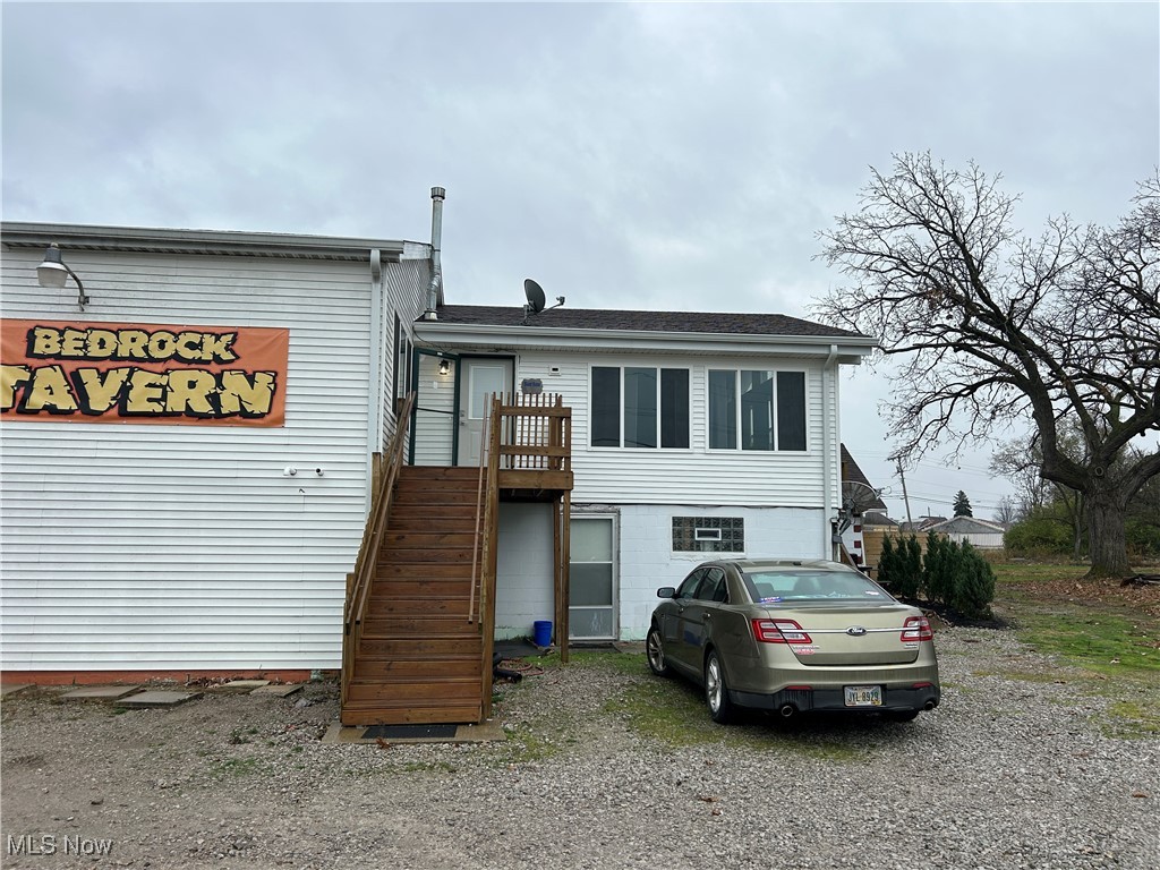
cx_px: 580
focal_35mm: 26
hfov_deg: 67.3
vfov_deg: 53.1
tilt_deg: +5.4
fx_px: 871
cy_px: 435
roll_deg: -0.7
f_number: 1.5
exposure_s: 1/1621
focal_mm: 5.7
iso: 50
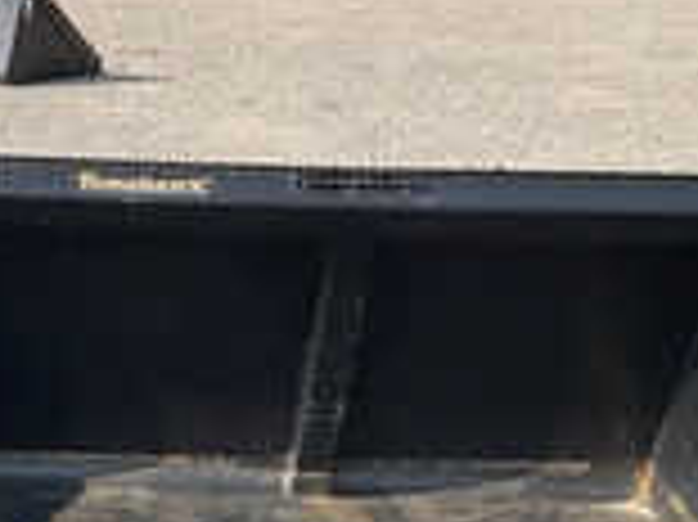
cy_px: 540
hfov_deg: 25.5
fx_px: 1511
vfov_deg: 19.0
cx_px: 122
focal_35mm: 75
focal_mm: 3
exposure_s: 1/962
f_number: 1.8
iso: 25
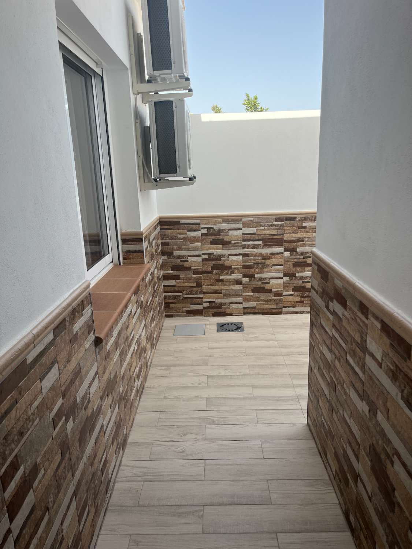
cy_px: 274
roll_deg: +4.0
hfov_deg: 53.1
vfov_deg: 67.3
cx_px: 206
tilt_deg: -14.1
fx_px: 413
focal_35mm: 26
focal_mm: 5.1
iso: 50
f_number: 1.6
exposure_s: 1/696
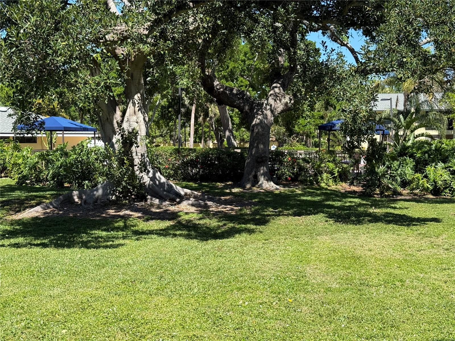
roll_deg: +0.3
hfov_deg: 39.7
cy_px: 170
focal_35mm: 48
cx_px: 228
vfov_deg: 30.3
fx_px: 631
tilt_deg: -1.1
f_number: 1.78
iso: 80
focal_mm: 6.76
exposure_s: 1/1883
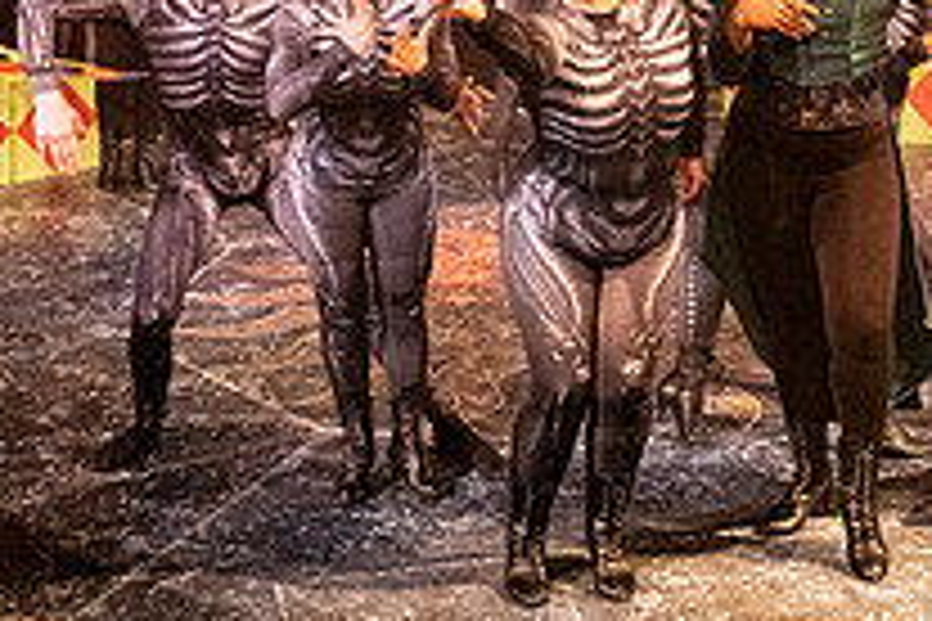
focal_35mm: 78
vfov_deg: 16.5
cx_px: 686
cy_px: -191
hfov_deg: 25.7
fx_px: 2019
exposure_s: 1/250
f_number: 2.8
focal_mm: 16.5
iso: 4000
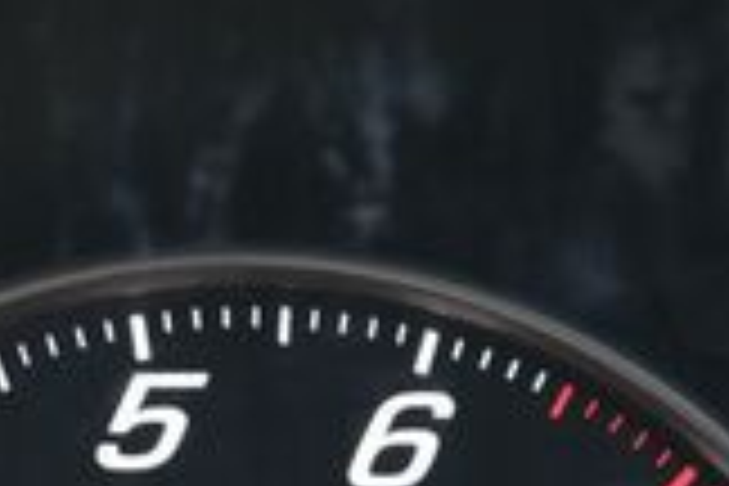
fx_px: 3361
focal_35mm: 166
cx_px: 904
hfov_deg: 12.1
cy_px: 765
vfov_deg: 8.1
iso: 640
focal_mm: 28
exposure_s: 1/15
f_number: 6.3
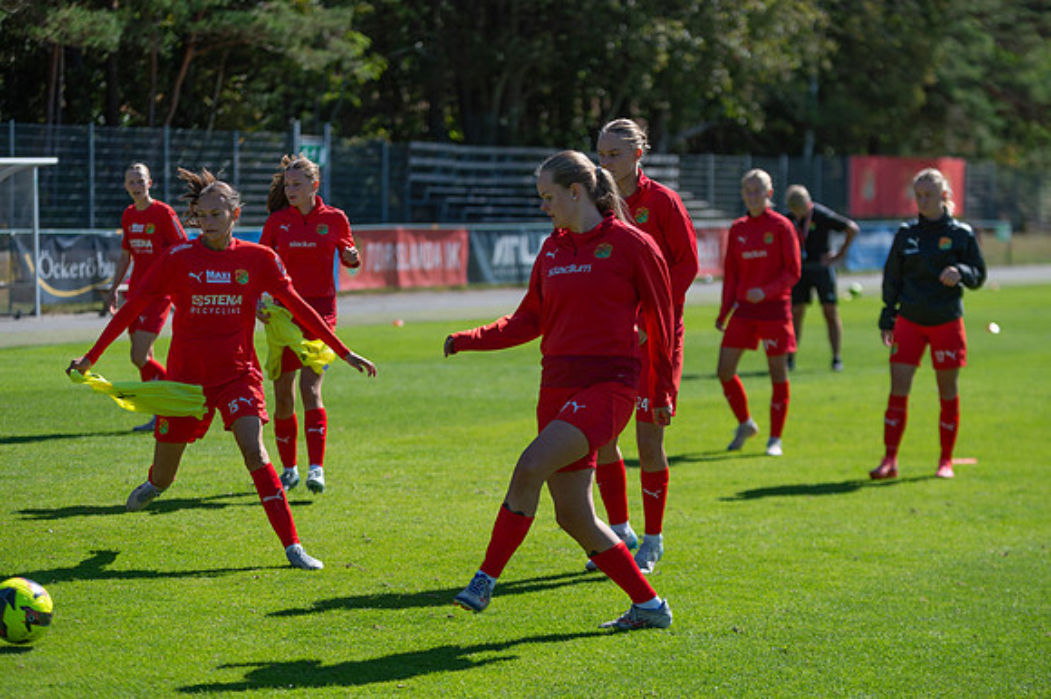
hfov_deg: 17.4
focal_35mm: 117
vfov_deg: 11.7
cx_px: 526
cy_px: 350
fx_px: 3426
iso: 100
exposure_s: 1/2500
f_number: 3.2
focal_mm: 112
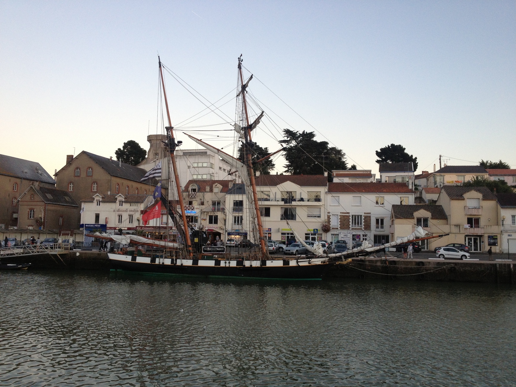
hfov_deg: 52.6
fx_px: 522
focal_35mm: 35
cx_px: 258
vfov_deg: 40.7
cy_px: 194
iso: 80
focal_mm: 4.28
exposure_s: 1/120
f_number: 2.4
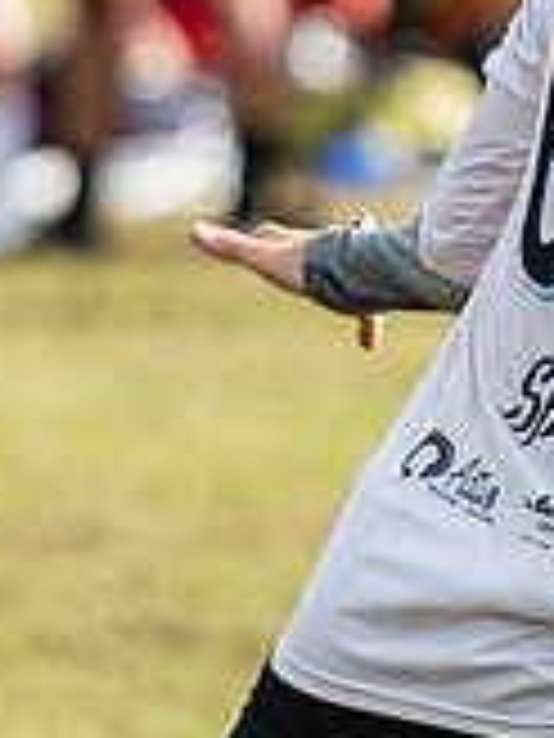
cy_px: 174
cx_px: 830
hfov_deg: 0.8
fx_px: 41504
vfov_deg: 1.0
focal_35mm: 1945
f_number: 3.2
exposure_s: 1/1000
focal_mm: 200
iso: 64
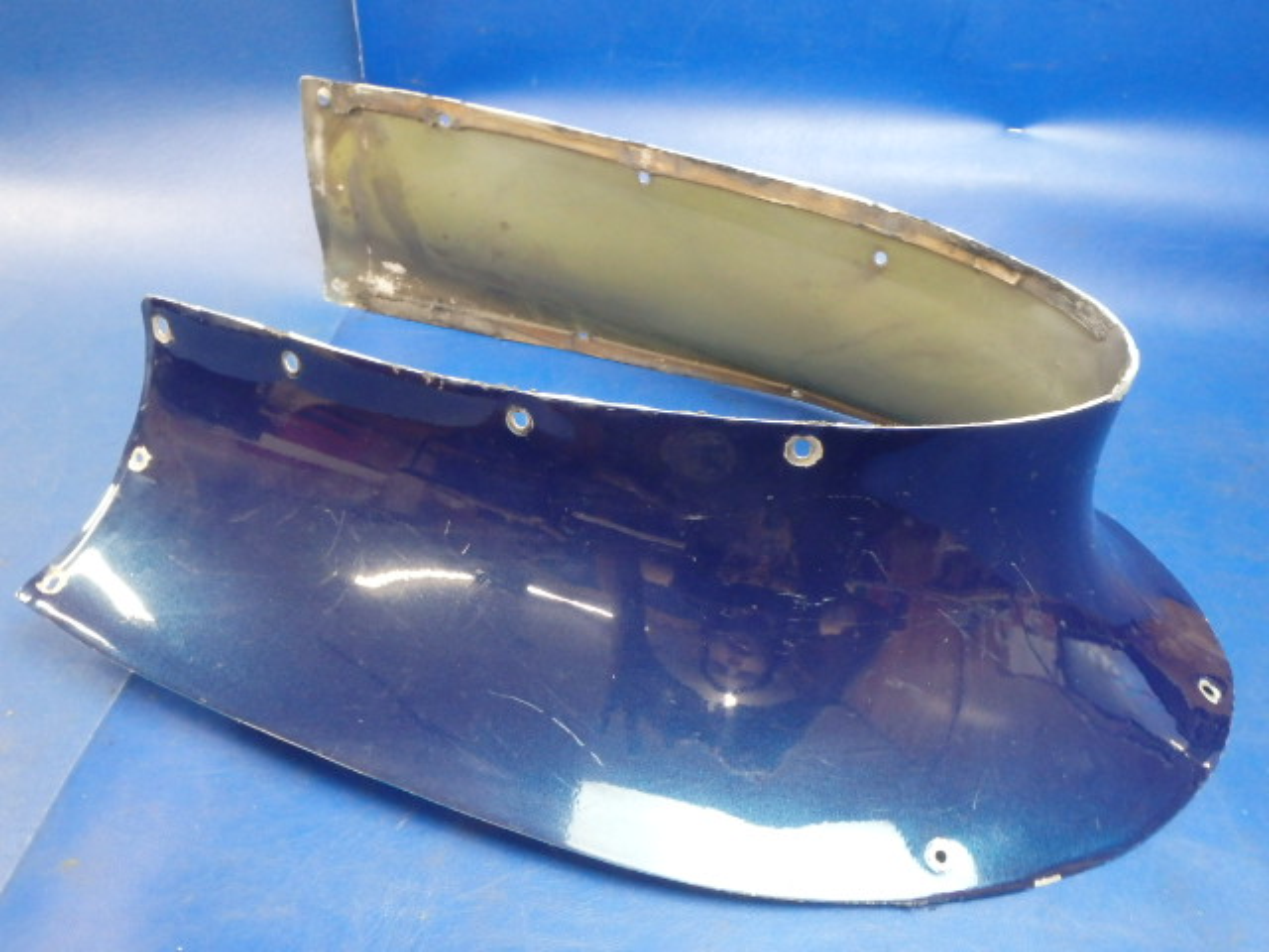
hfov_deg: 63.4
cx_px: 634
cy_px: 476
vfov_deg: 49.7
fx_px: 1026
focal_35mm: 28
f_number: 3.9
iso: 800
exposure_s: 1/25
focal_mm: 5
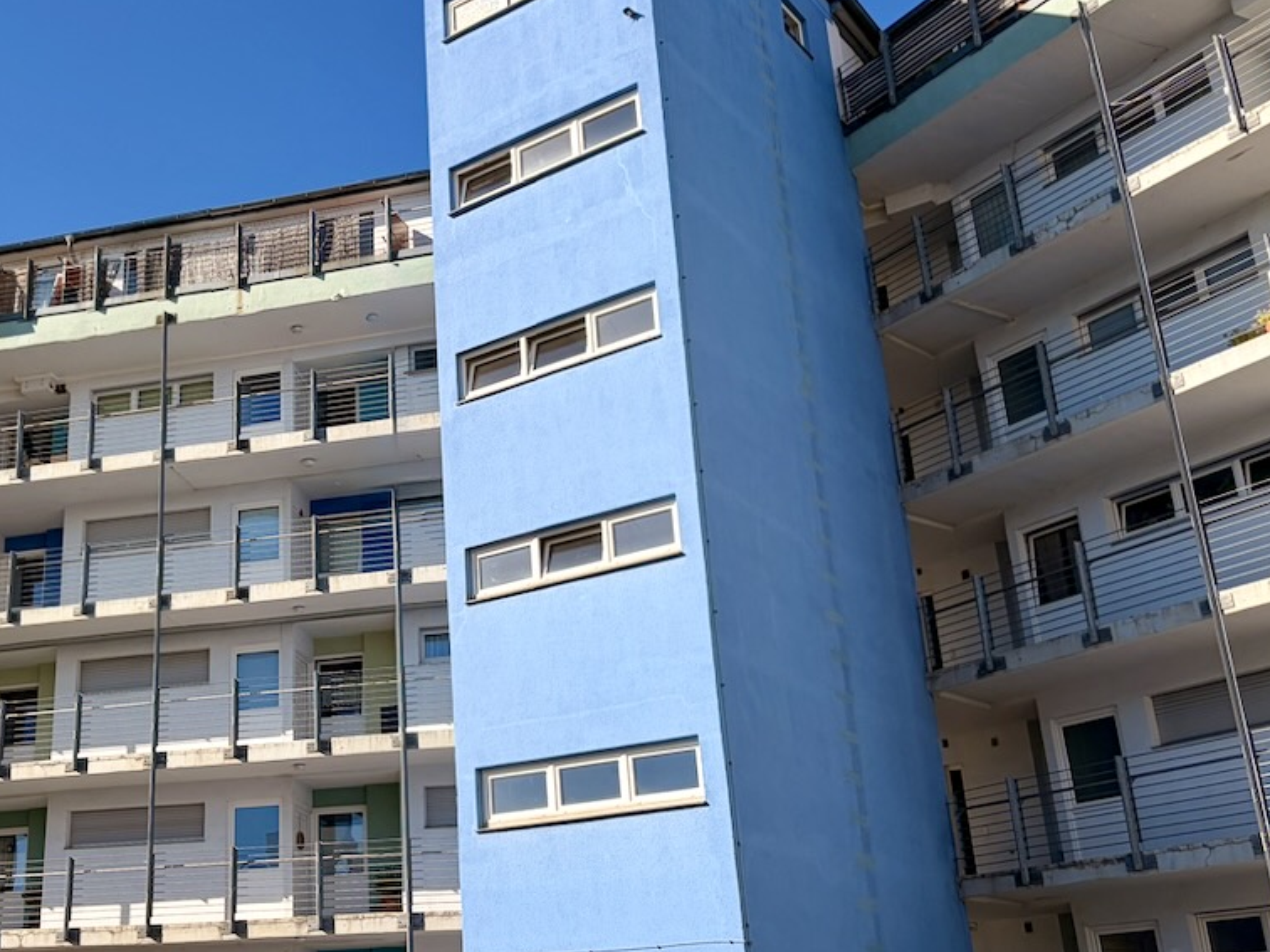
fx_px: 1614
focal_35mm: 44
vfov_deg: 32.9
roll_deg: +0.1
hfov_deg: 41.5
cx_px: 292
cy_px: 475
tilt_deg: +20.5
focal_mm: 5.96
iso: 50
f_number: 1.6
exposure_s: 1/4065
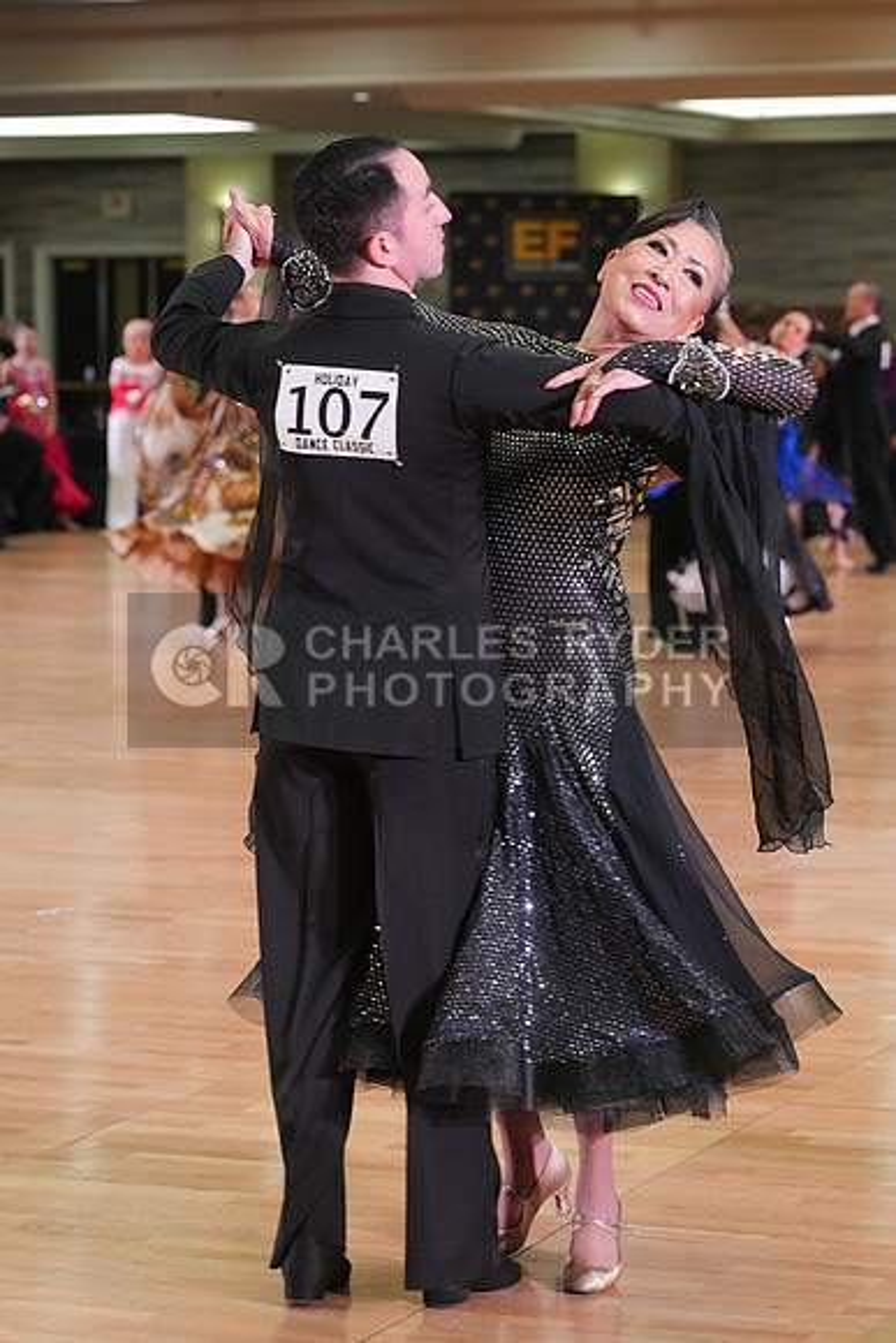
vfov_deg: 19.6
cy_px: 672
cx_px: 448
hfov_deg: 13.2
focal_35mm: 104
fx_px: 3880
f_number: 5.6
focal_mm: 104
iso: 3200
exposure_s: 1/200
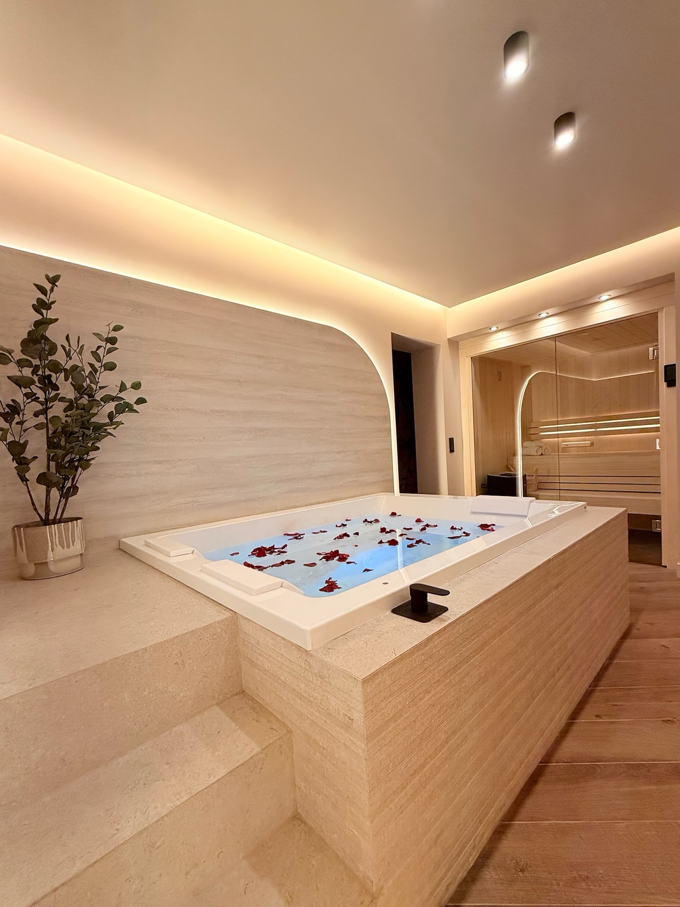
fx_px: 393
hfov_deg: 81.8
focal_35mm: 15
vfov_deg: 98.1
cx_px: 335
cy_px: 476
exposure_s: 1/100
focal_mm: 2.22
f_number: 2.2
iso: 160
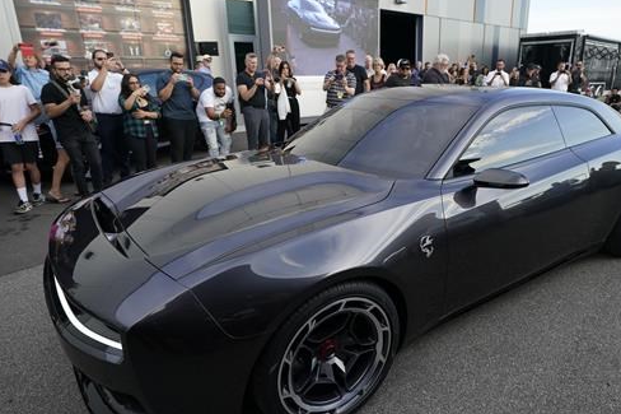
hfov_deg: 73.4
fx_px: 414
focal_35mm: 24
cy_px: 202
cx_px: 352
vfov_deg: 53.1
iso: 1600
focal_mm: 18
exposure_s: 1/2000
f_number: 4.5
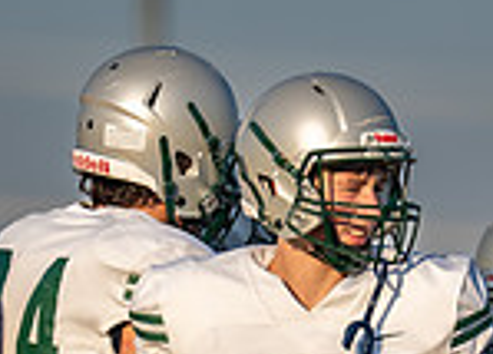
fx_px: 14813
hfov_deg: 1.9
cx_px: 340
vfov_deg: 1.4
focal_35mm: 1056
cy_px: 405
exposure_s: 1/2000
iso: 100
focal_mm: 200
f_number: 2.8
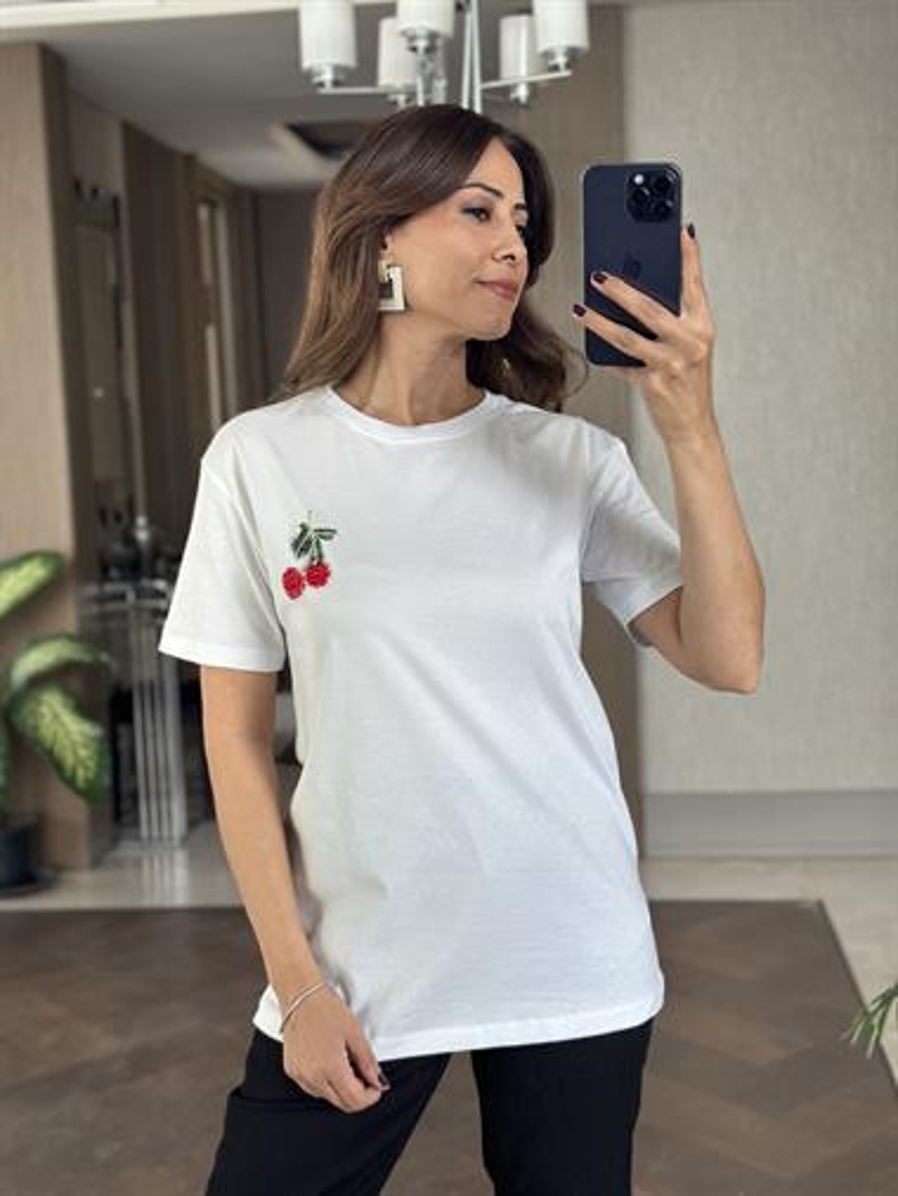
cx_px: 449
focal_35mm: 48
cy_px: 598
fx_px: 1659
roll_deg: +4.1
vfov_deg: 39.6
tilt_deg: -18.6
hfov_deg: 30.3
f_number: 1.78
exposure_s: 1/121
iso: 125
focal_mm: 6.86
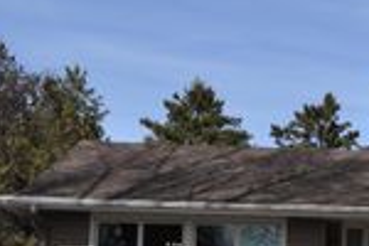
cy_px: 263
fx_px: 1127
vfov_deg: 12.3
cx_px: 492
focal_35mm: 110
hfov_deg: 17.4
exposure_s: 1/400
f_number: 10
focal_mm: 22
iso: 200
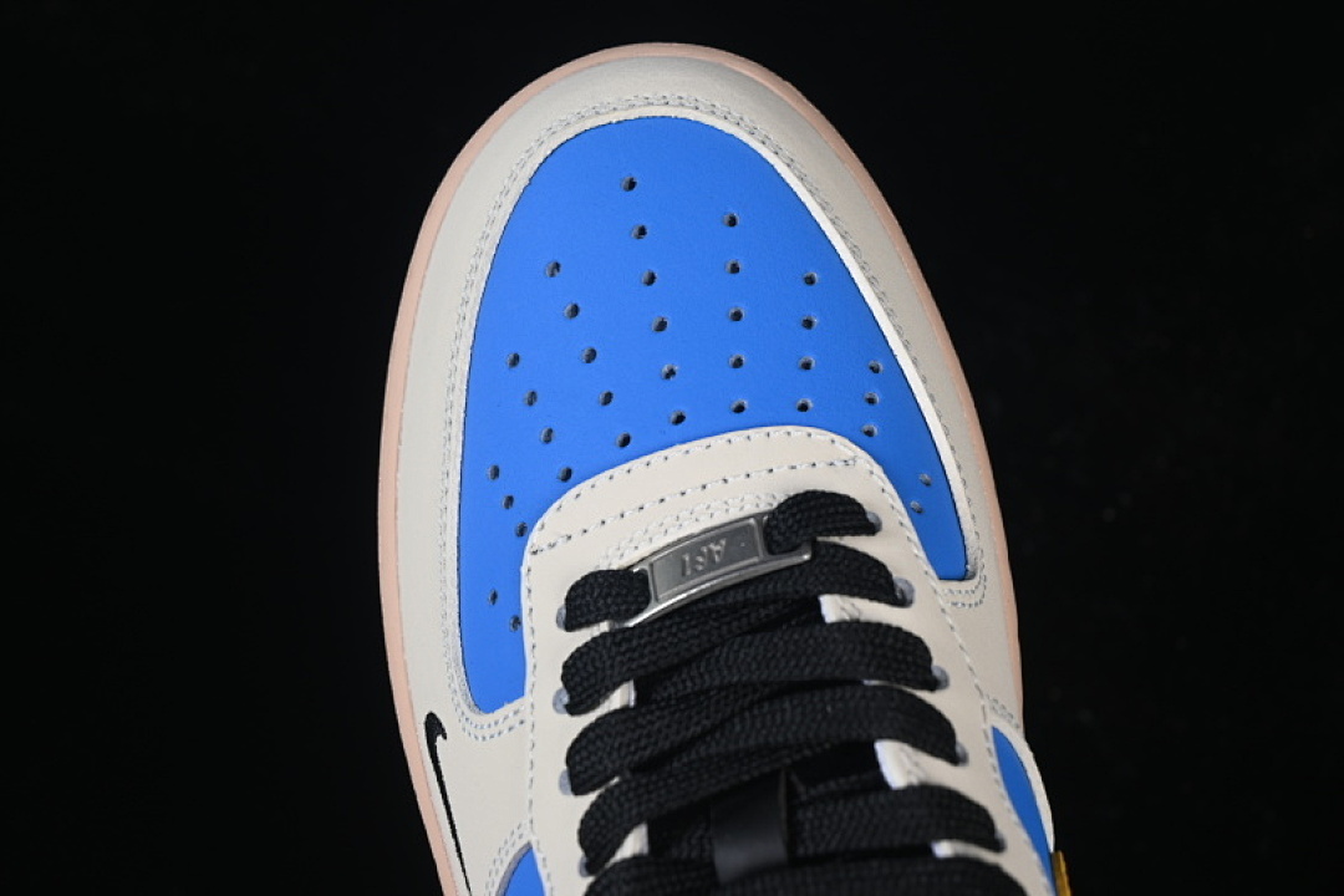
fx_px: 2800
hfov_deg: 27.0
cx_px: 672
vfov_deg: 18.2
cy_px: 448
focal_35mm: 75
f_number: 7.1
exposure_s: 1/60
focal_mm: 50
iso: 160
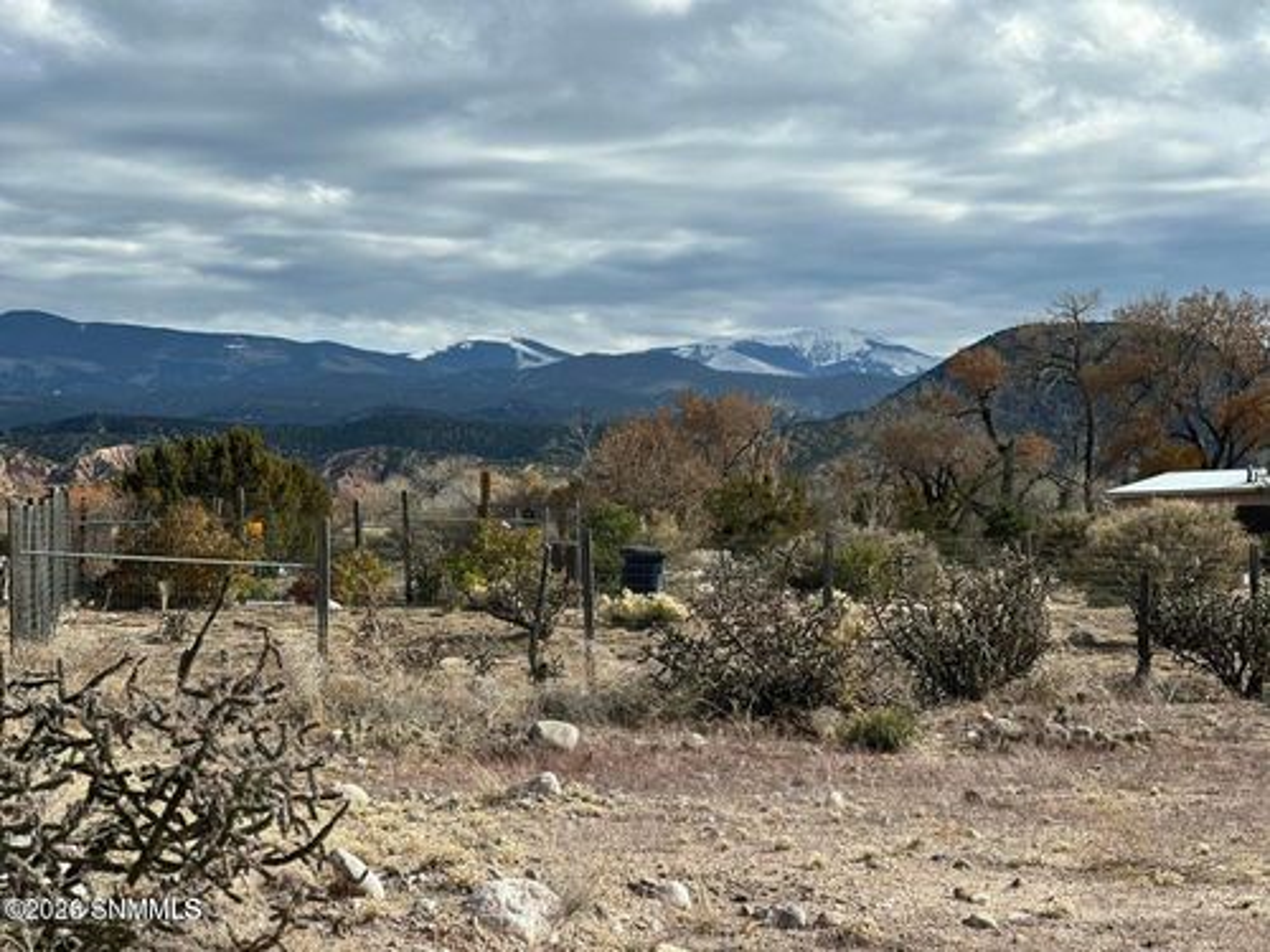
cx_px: 635
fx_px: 2825
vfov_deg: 19.1
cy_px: 476
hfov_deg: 25.3
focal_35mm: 77
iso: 32
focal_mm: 9
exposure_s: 1/797
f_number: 2.8
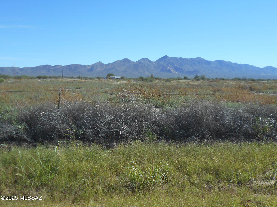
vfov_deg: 38.7
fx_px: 296
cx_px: 138
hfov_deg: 50.1
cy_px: 104
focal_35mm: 37
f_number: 3.9
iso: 80
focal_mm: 6.7
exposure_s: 1/800
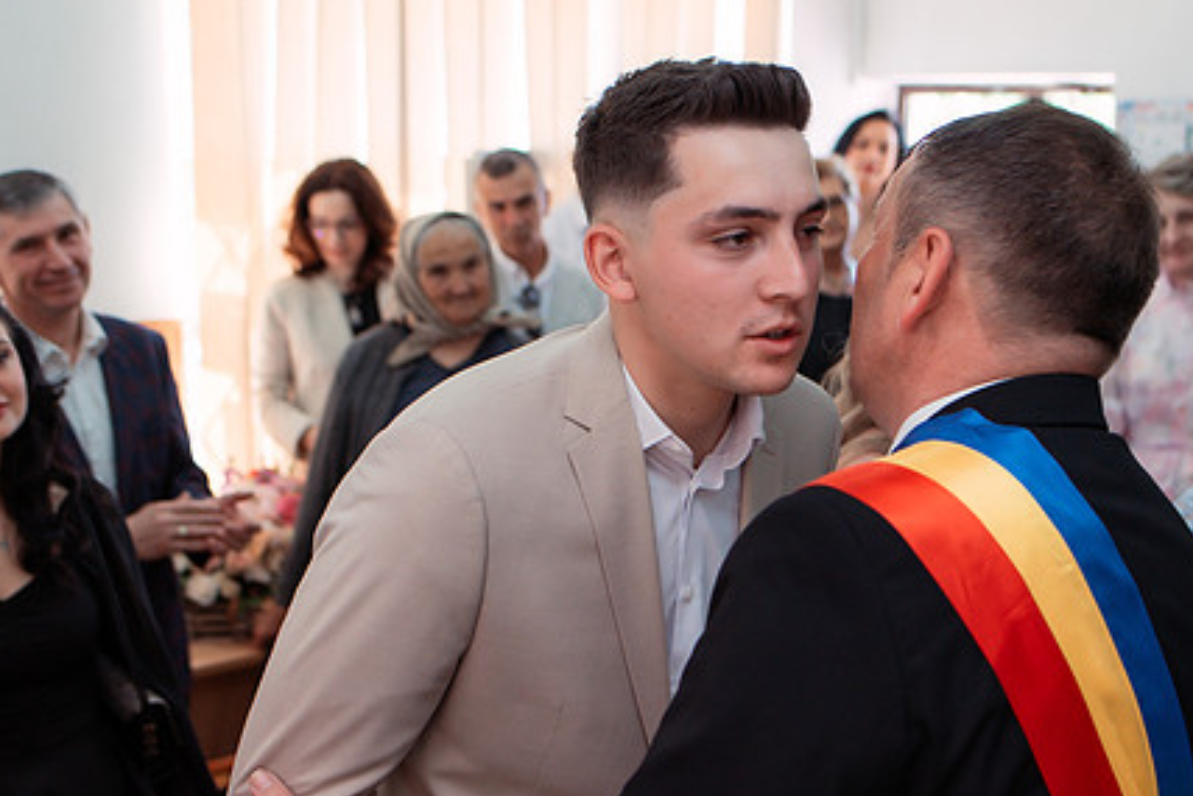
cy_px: 479
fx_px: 1624
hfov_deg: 40.1
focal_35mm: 49
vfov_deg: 27.5
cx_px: 718
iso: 800
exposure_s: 1/320
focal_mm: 35
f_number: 3.2
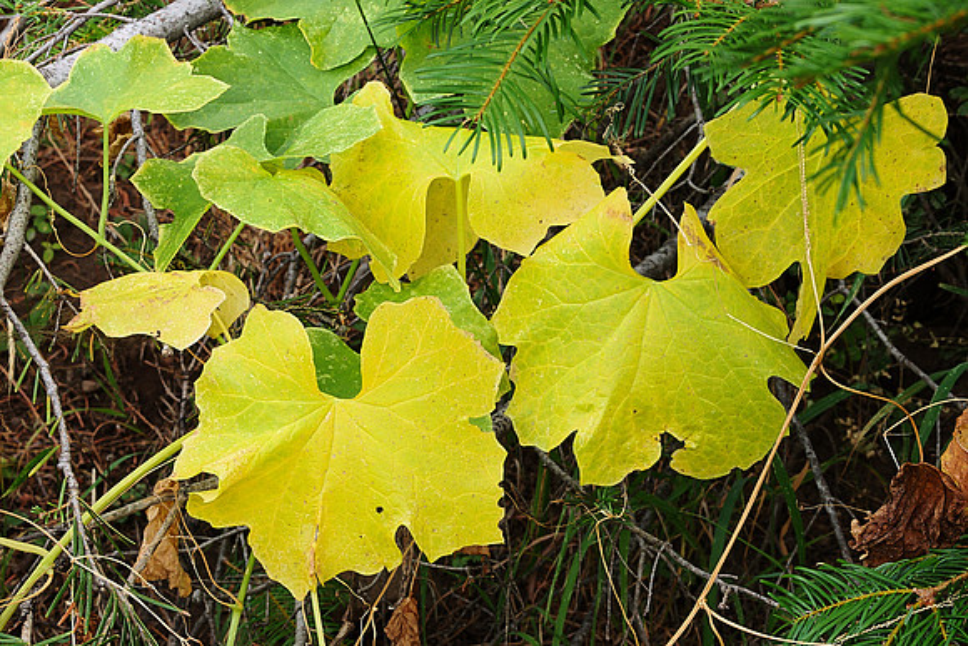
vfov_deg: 12.8
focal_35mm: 107
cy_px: 323
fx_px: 2878
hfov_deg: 19.1
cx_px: 484
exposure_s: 1/17
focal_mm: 71.5
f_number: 16
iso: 400
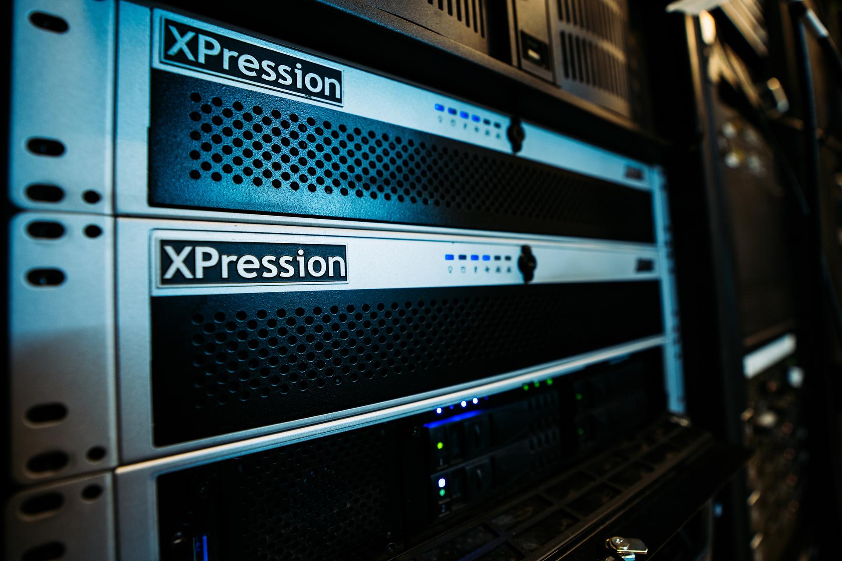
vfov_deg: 73.7
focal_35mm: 16
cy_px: 280
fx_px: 374
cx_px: 421
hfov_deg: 96.7
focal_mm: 16
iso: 640
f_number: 2.8
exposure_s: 1/100
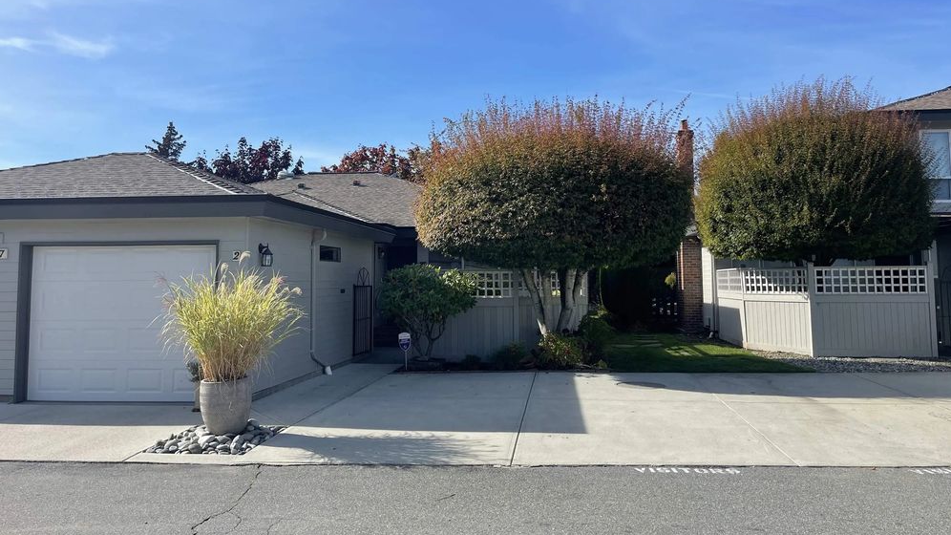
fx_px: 706
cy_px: 217
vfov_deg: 41.3
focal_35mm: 28
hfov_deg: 67.9
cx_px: 474
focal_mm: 5.1
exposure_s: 1/3003
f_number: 1.6
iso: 32
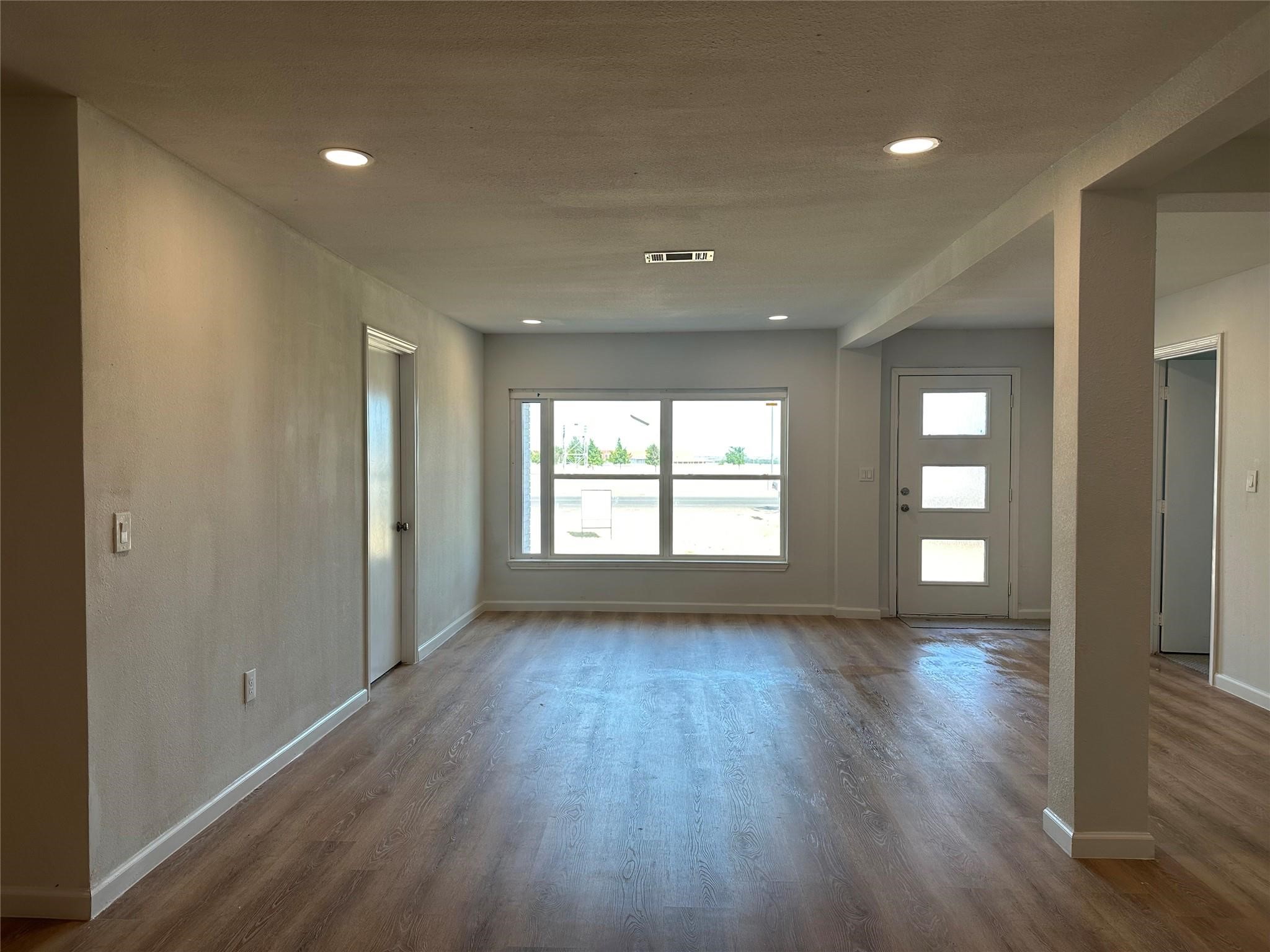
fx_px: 881
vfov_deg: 56.8
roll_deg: -0.5
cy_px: 476
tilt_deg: -2.0
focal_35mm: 24
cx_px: 635
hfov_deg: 71.6
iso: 80
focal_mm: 6.86
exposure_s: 1/189
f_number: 1.78
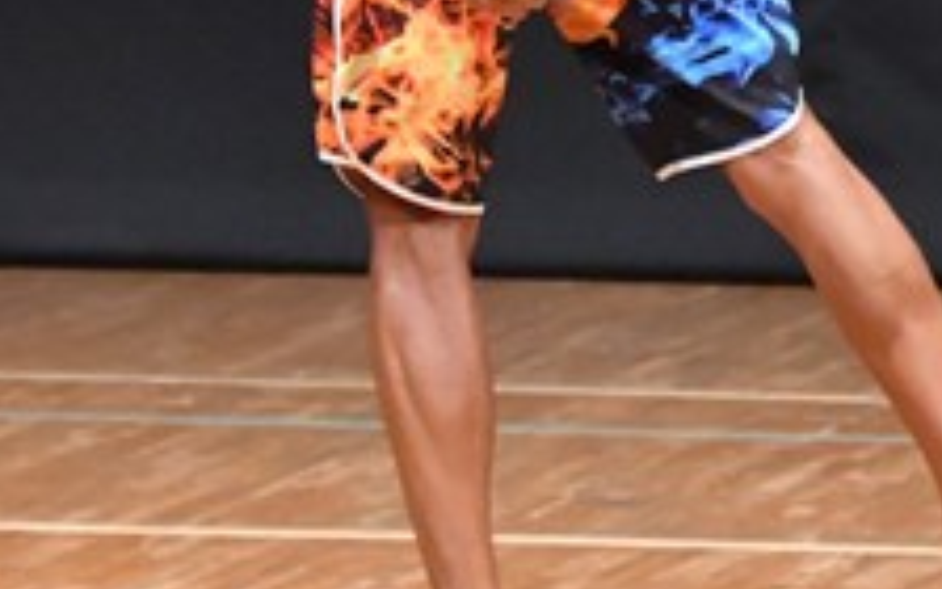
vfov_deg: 1.4
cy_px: -97
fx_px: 24466
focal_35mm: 953
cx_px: 515
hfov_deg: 2.2
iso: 8000
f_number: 5.6
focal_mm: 180
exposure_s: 1/400
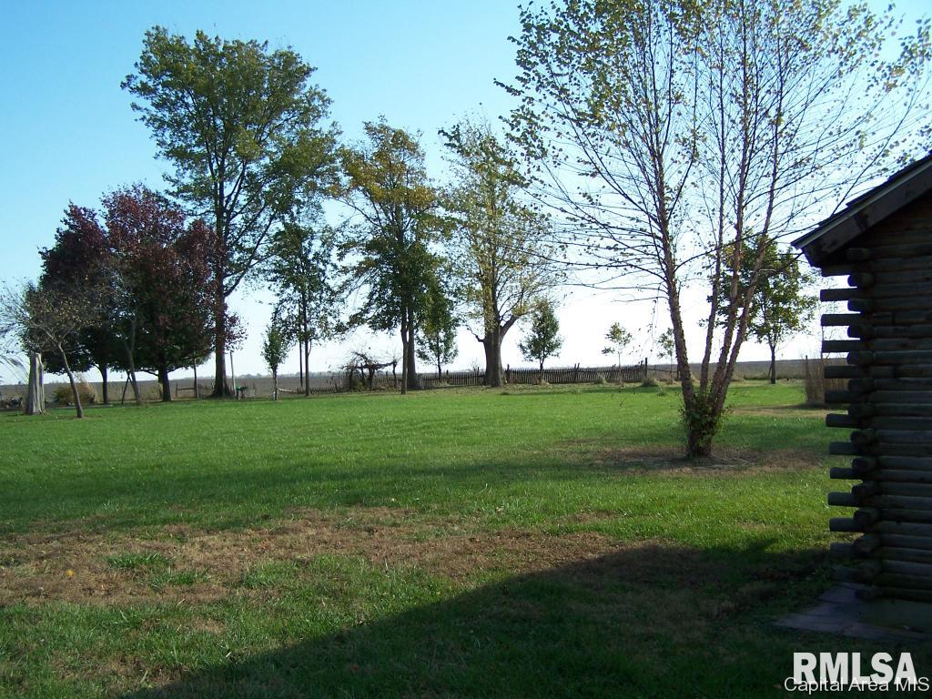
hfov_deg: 49.0
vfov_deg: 37.7
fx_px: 1023
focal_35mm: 38
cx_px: 466
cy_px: 350
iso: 80
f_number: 2.8
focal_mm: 6.3
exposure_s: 1/750
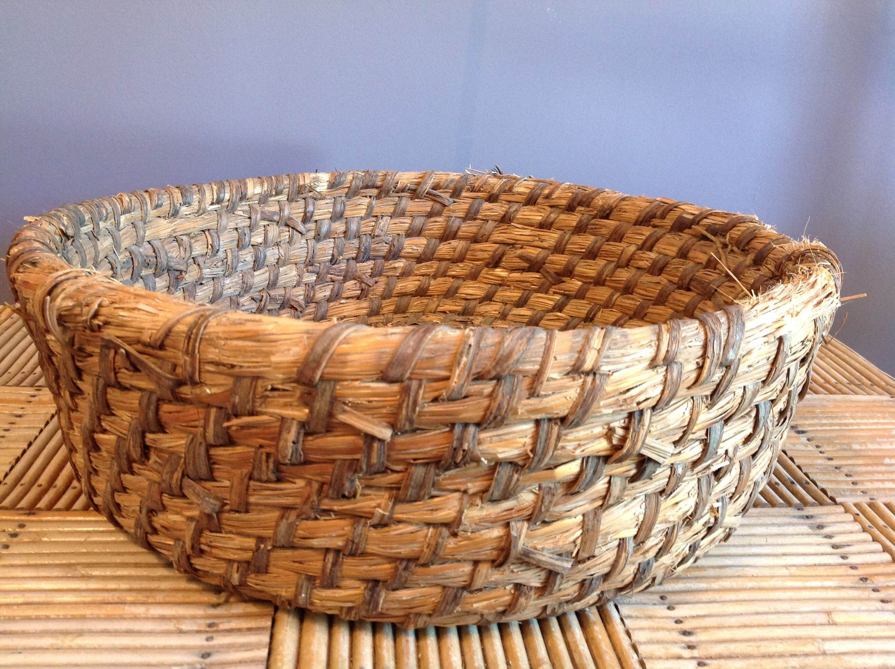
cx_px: 448
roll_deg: -2.6
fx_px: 904
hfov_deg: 52.7
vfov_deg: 40.6
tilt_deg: -18.2
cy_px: 334
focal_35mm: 35
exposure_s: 1/15
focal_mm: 4.28
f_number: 2.4
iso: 160
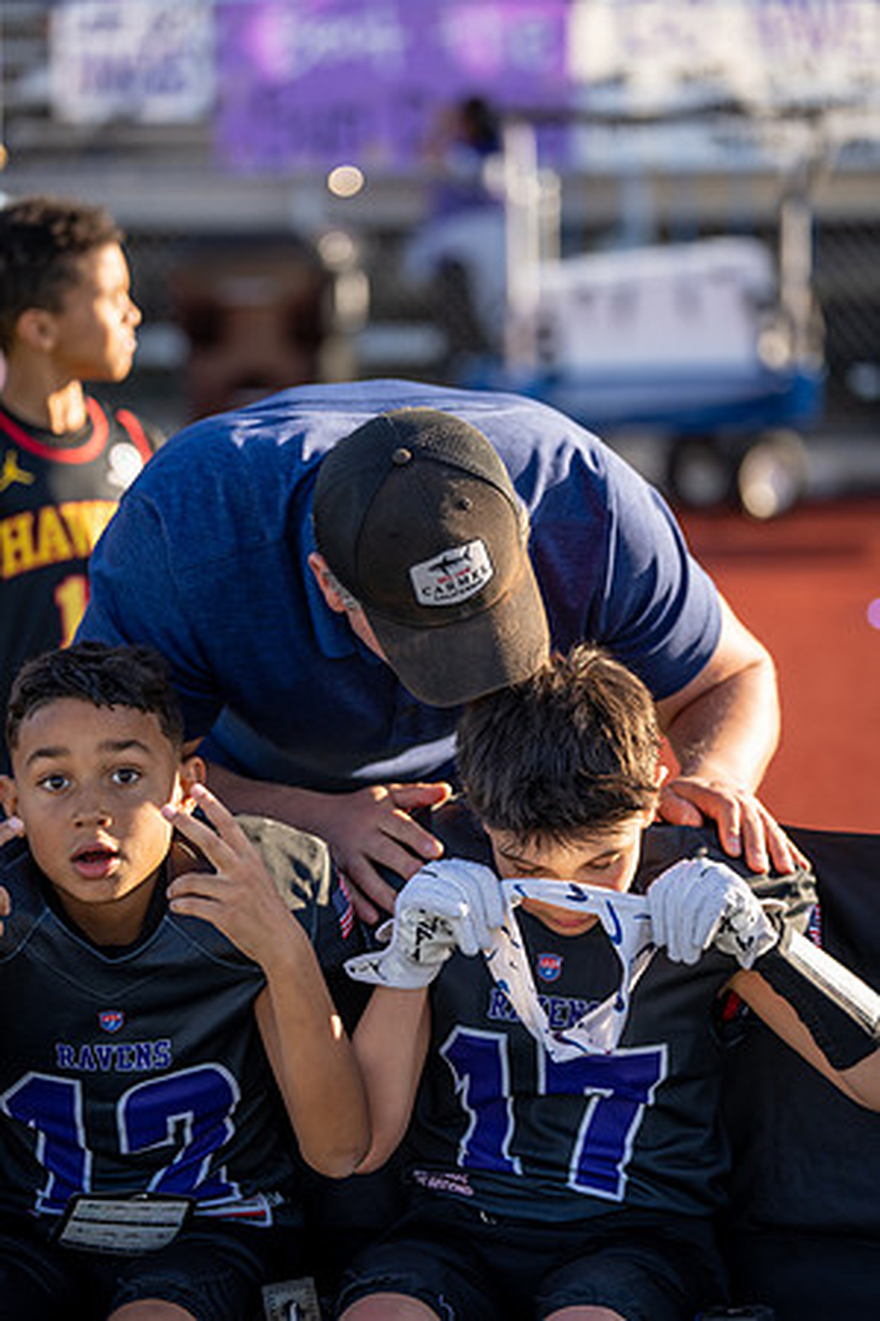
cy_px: 660
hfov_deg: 12.6
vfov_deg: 18.8
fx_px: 3996
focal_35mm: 109
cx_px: 440
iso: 100
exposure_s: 1/640
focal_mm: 109
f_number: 2.8
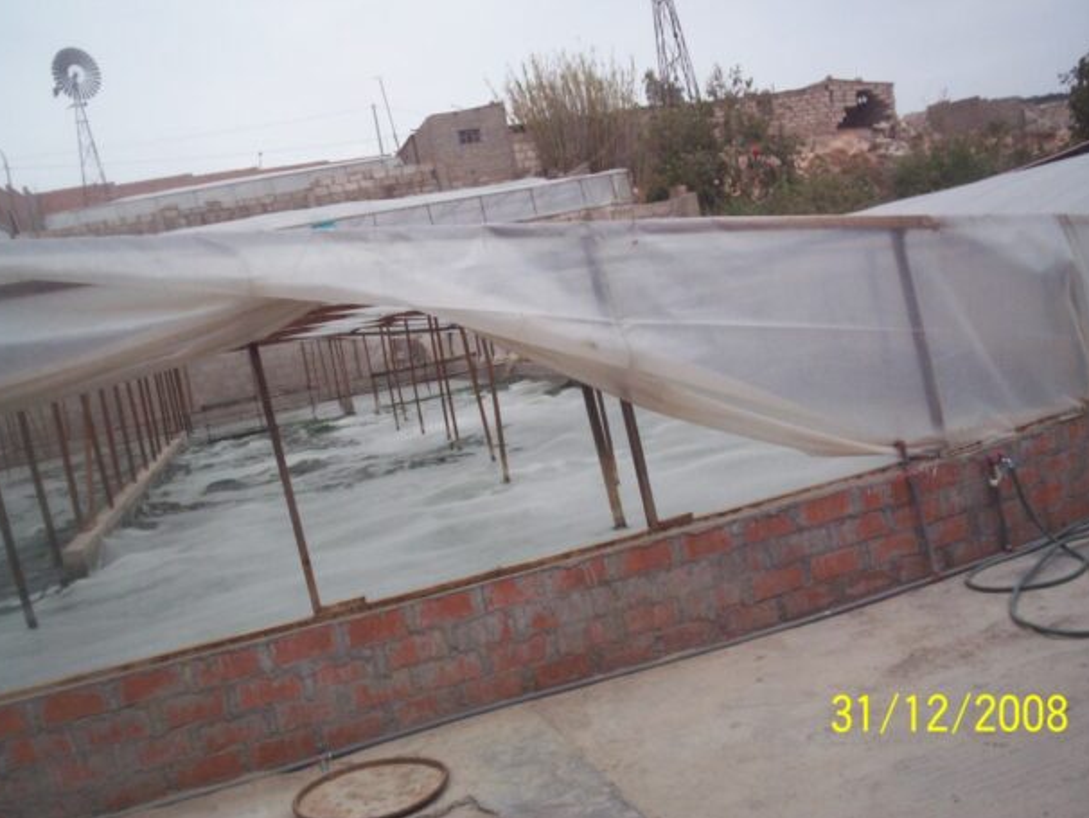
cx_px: 552
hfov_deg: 49.0
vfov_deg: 37.7
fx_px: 1196
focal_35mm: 38
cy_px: 397
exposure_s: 1/1155
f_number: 4.5
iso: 100
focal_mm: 5.9
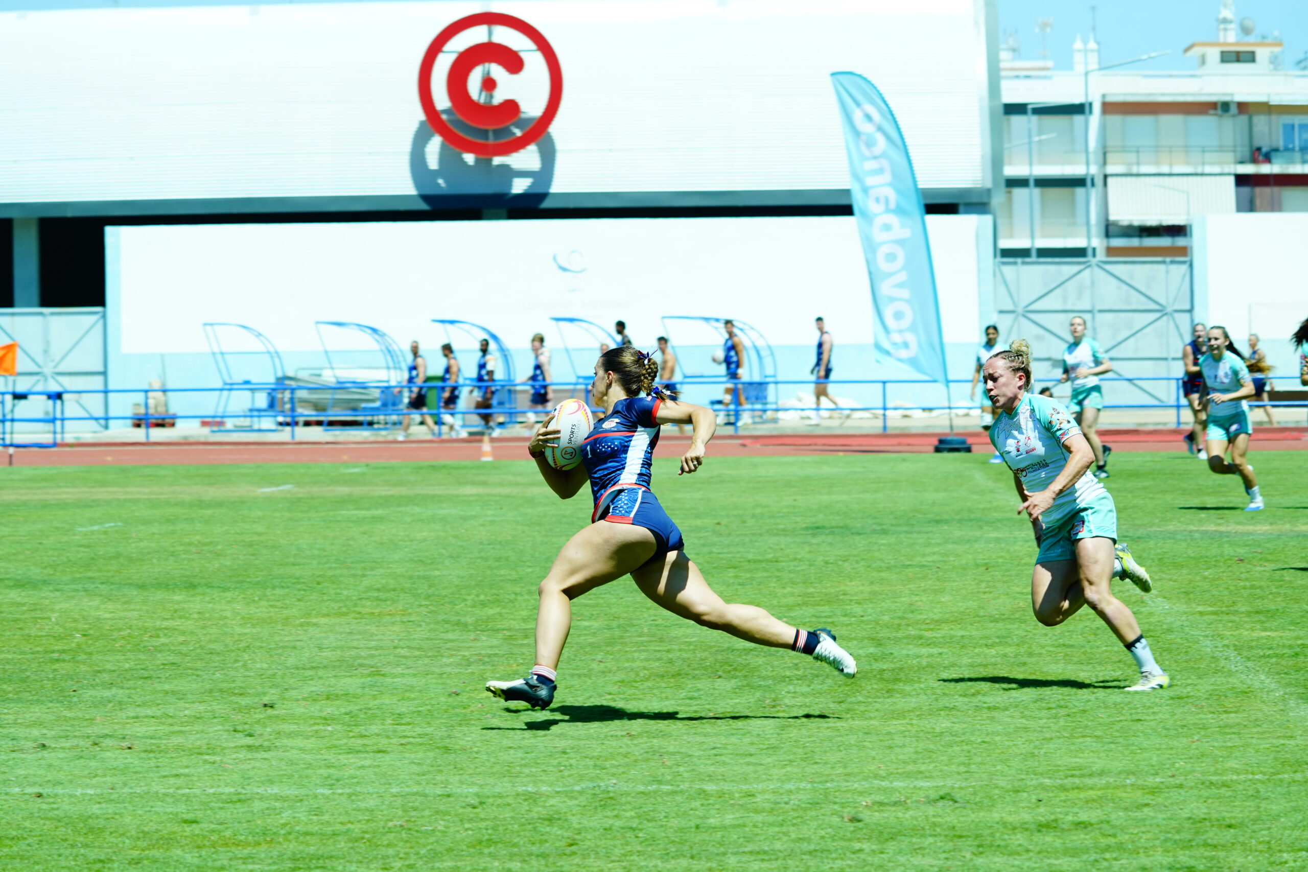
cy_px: 436
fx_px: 5087
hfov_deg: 14.7
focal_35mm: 140
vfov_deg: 9.8
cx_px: 654
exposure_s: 1/640
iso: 320
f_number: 8
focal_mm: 140
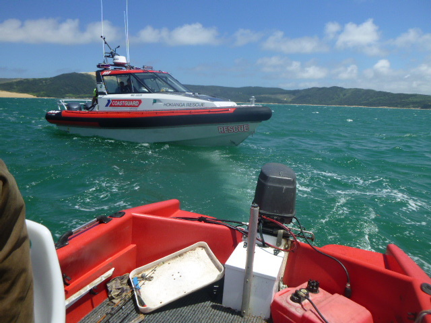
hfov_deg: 69.4
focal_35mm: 25
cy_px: 162
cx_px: 216
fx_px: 311
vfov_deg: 54.9
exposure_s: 1/800
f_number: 3.9
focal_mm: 4.5
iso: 100
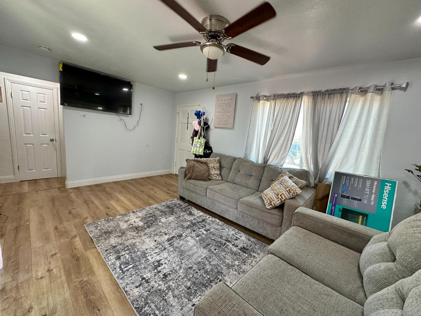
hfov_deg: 102.1
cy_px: 158
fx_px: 170
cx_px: 210
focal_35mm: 14
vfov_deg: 85.7
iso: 200
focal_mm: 2.22
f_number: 2.2
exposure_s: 1/120
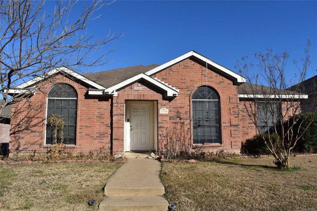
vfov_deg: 47.9
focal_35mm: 27
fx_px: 238
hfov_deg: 67.4
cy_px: 106
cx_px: 158
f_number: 9
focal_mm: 18
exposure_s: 1/320
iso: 100
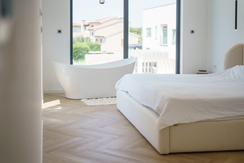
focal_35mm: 50
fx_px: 339
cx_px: 122
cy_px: 82
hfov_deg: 39.6
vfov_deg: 27.0
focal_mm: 50
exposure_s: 1/8000
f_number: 1.8
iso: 400
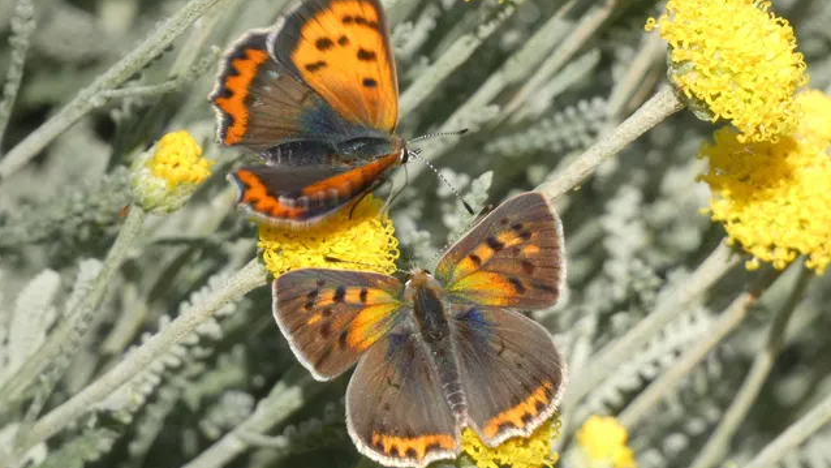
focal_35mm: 468
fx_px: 10313
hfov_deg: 4.6
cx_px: 416
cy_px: 227
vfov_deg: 2.6
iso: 80
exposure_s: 1/100
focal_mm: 76.7
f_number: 5.6
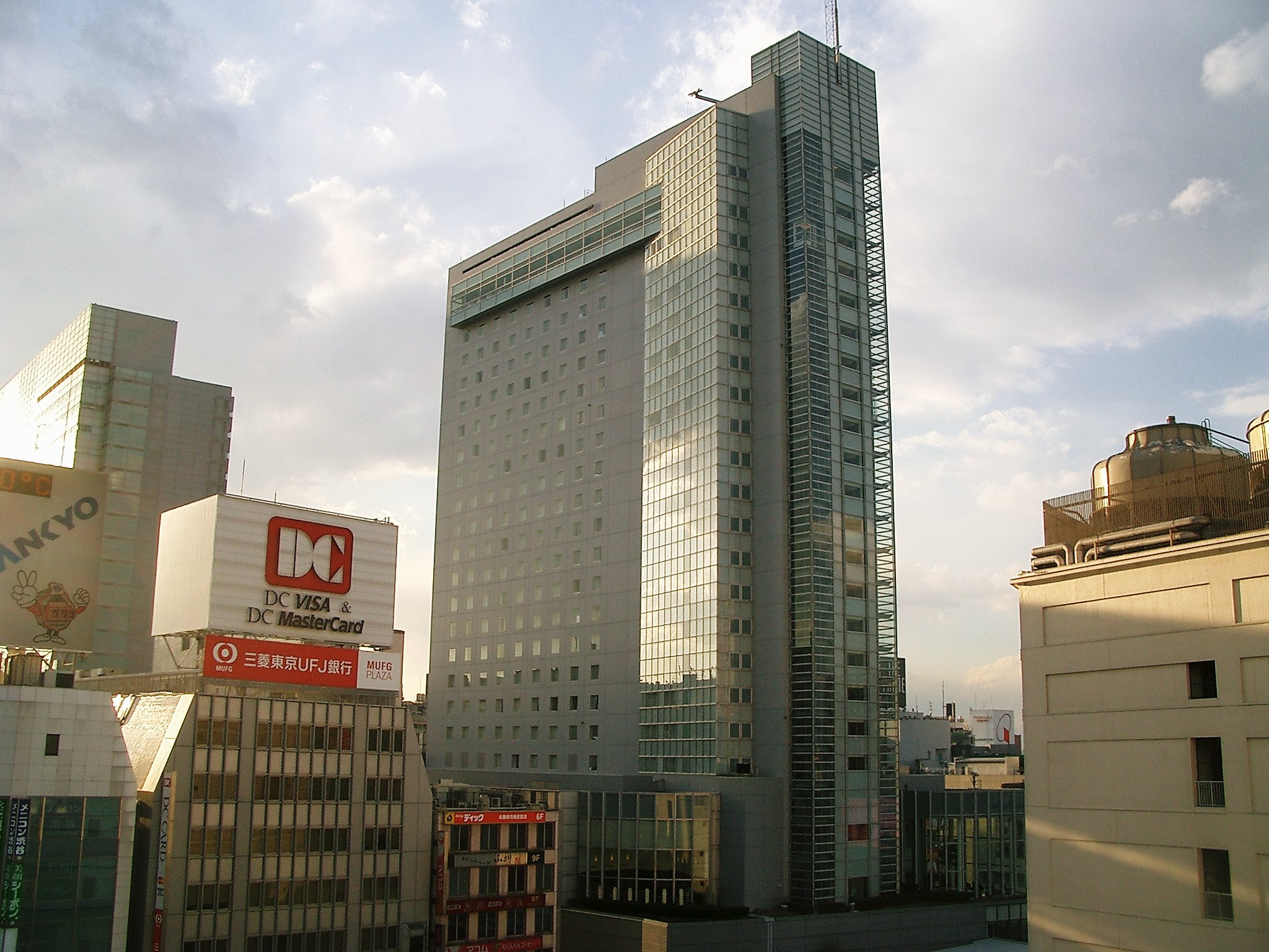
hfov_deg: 52.6
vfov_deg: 40.7
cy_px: 476
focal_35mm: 35
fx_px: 1283
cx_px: 634
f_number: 4.3
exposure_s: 1/250
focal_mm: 5.8
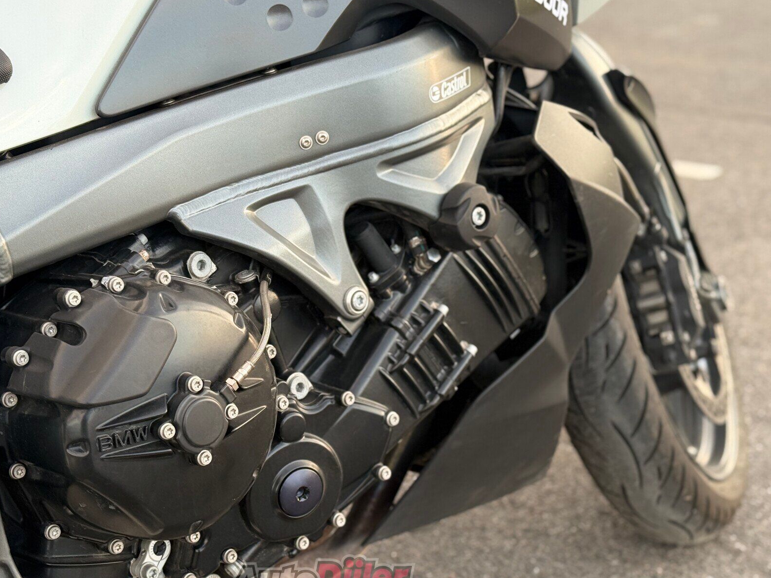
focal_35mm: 59
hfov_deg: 32.6
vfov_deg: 24.8
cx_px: 319
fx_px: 1314
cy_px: 291
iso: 100
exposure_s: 1/231
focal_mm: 6.76
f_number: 1.78
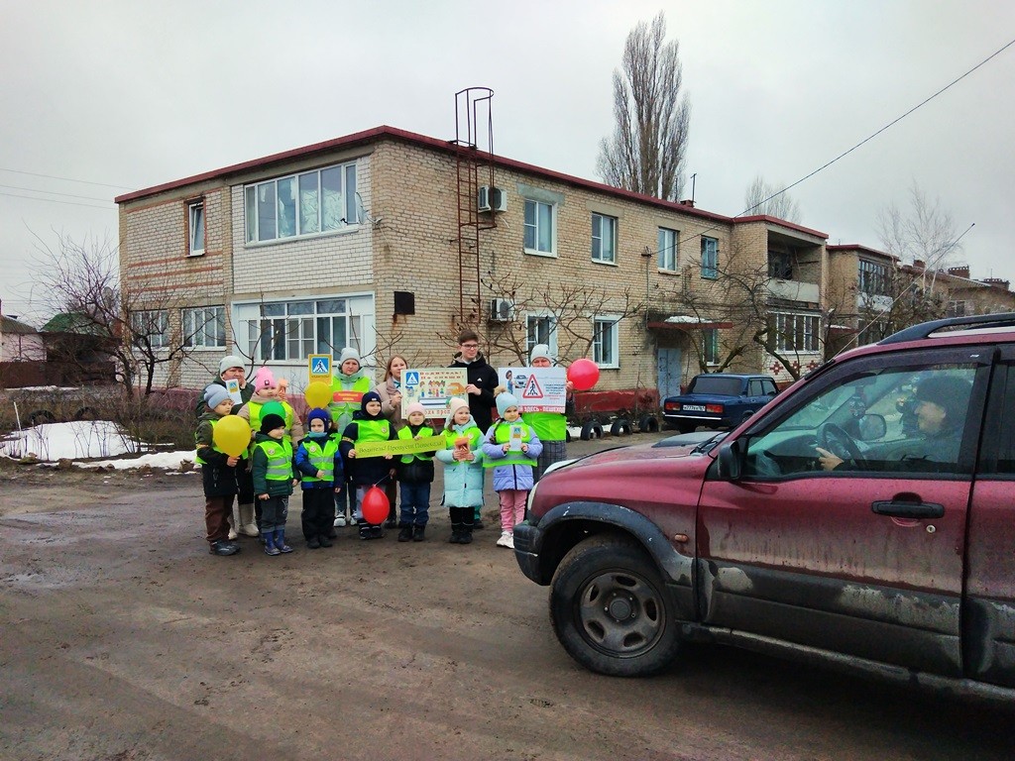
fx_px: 762
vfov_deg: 53.1
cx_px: 508
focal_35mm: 26
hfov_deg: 67.3
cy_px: 380
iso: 100
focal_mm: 3.6
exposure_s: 1/972
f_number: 1.8
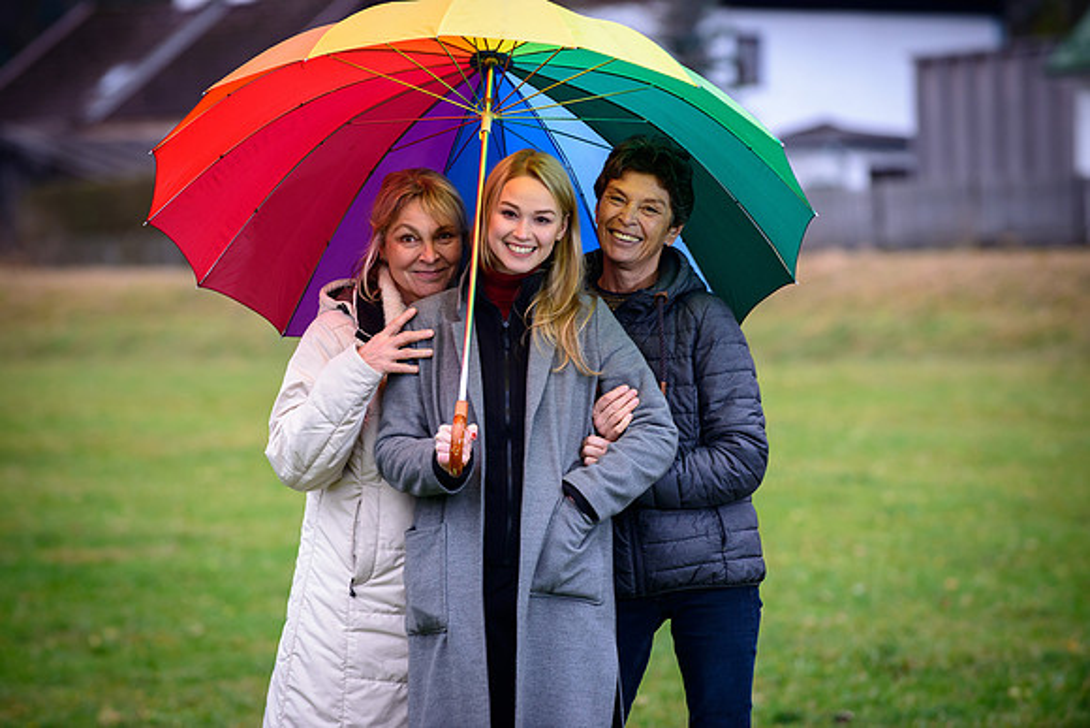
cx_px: 545
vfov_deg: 6.9
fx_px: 6057
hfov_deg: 10.3
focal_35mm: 200
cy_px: 364
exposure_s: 1/250
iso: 800
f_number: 5
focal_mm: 200
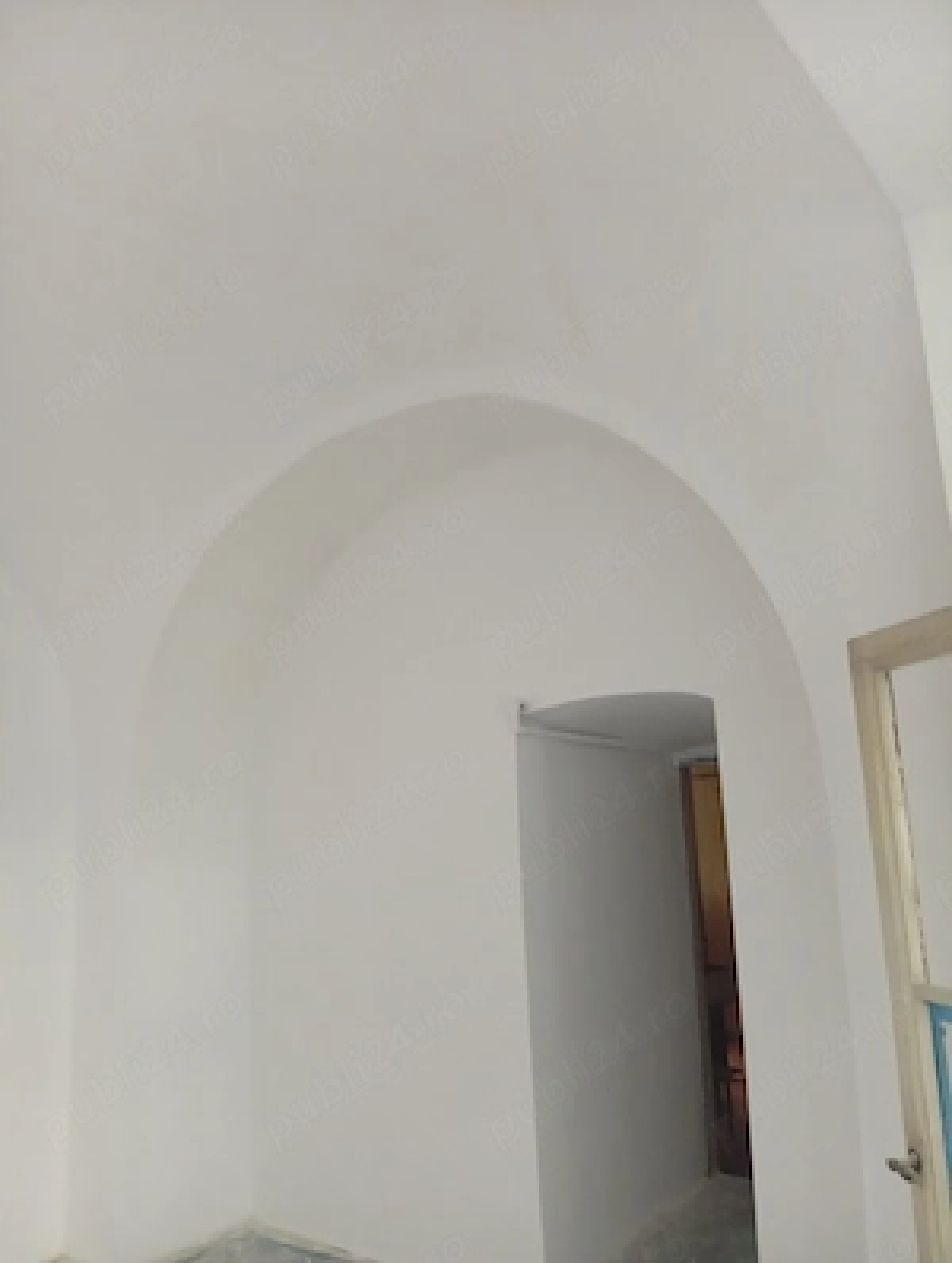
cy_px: 632
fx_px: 987
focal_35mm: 27
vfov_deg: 65.2
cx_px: 476
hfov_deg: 51.5
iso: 553
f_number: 1.8
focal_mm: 3.84
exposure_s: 1/20
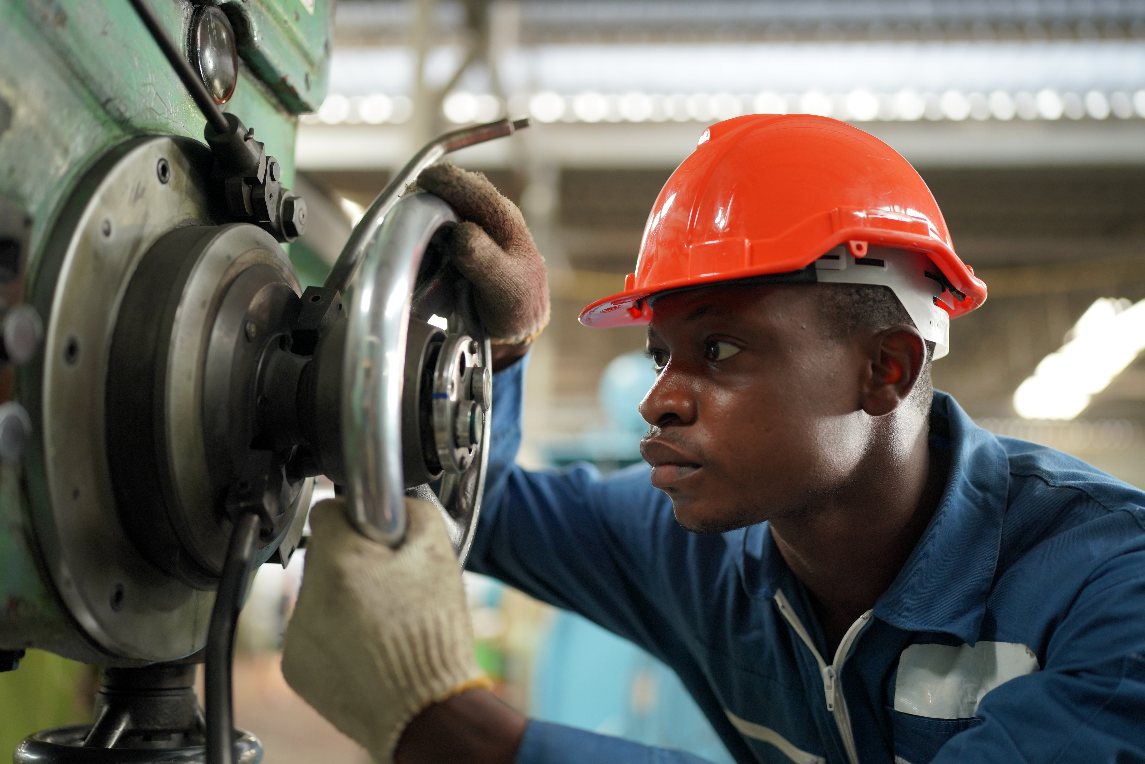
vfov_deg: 37.9
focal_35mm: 35
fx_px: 1113
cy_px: 382
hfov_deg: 54.4
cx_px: 572
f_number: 1.4
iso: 1000
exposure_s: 1/160
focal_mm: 35
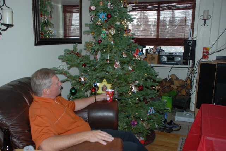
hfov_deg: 57.2
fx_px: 207
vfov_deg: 40.0
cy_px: 76
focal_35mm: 33
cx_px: 113
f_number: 3.8
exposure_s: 1/60
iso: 200
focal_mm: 22
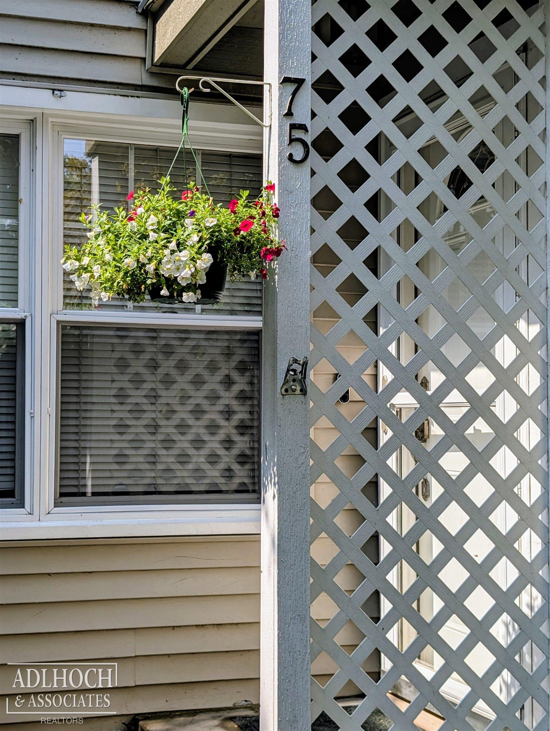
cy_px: 366
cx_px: 275
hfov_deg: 29.7
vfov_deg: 38.9
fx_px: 1036
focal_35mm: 49
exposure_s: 1/992
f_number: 1.68
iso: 23
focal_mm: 6.9
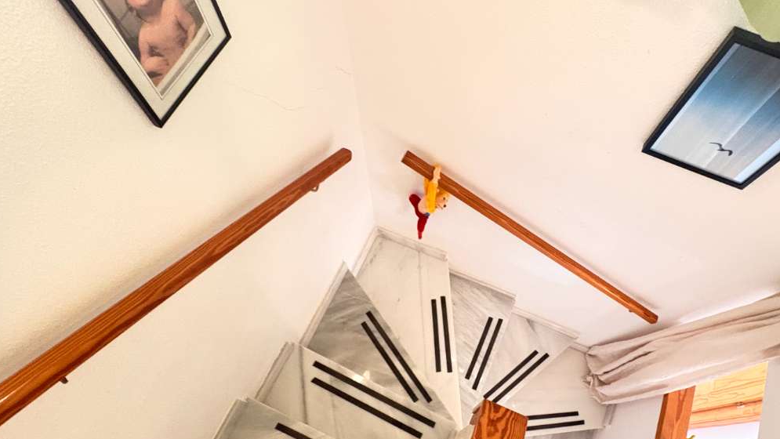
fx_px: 476
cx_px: 453
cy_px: 290
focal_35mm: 23
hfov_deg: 78.1
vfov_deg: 48.8
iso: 640
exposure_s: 1/33
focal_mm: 2.22
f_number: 2.2
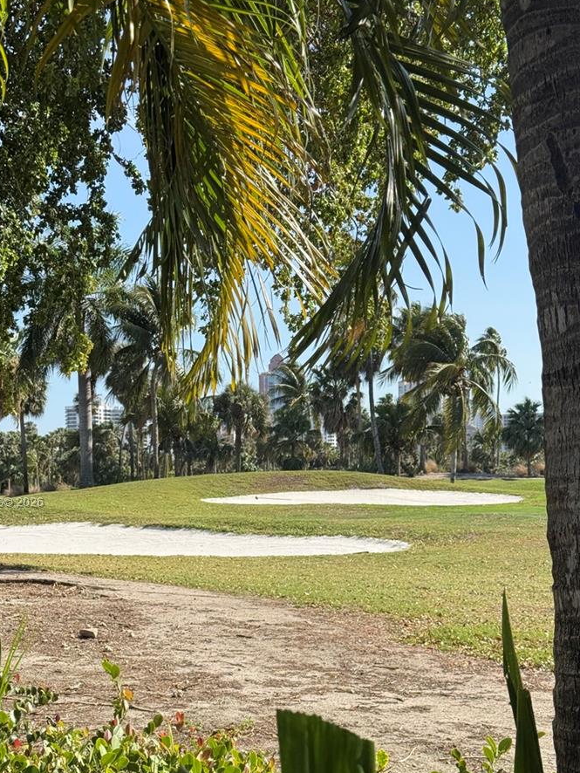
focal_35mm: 65
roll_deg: +1.0
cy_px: 503
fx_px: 1451
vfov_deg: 29.6
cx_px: 275
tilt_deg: +0.3
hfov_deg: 22.6
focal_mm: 6.76
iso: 64
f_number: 1.78
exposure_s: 1/2577
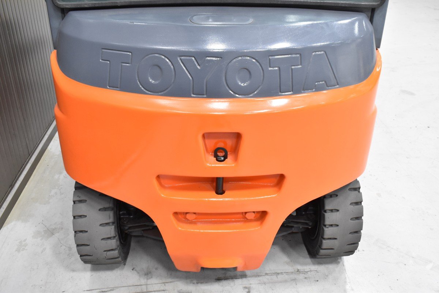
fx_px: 439
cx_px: 220
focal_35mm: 36
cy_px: 146
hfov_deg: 53.1
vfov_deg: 36.9
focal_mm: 24
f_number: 5
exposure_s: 1/20
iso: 1600
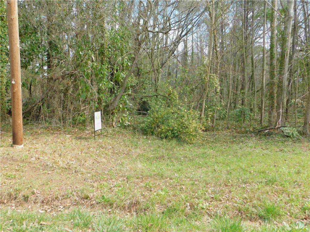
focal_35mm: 30
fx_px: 269
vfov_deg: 46.8
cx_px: 155
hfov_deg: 60.0
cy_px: 116
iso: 125
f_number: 3.2
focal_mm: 5.3
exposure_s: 1/400
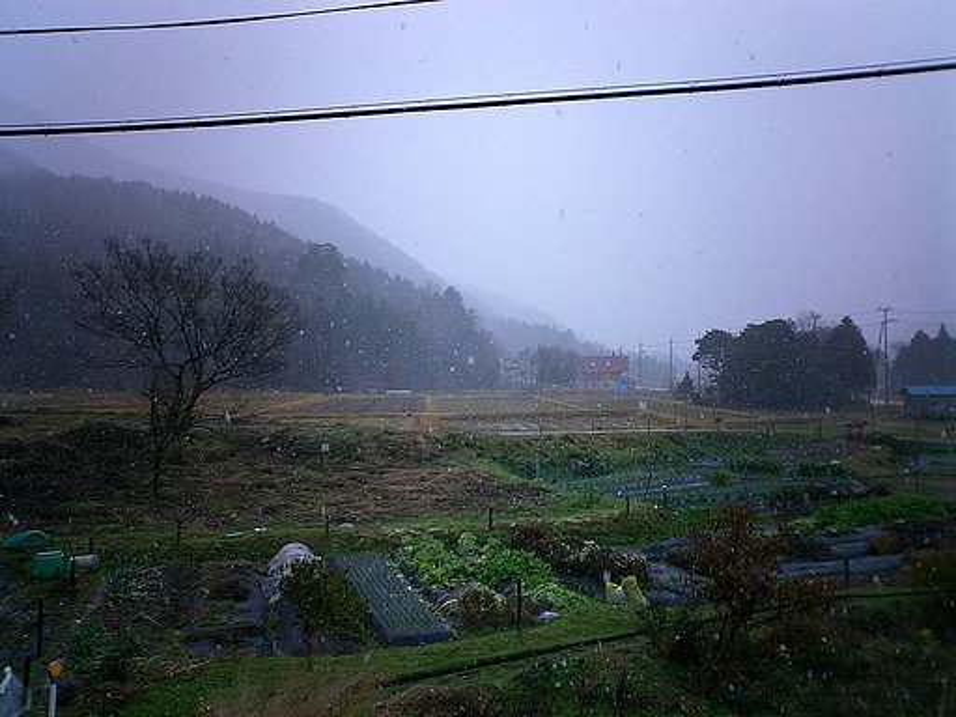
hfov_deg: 50.1
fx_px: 1022
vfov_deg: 38.7
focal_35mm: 37
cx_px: 478
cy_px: 358
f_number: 3.5
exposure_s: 1/320
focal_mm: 5.6
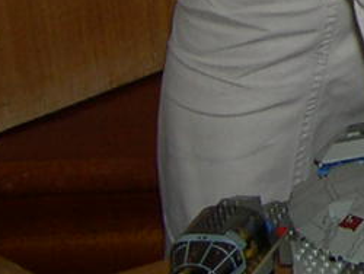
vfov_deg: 6.0
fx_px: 2558
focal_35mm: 243
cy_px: -297
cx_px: 911
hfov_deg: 7.5
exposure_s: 1/60
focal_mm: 8
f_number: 2.8
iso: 100
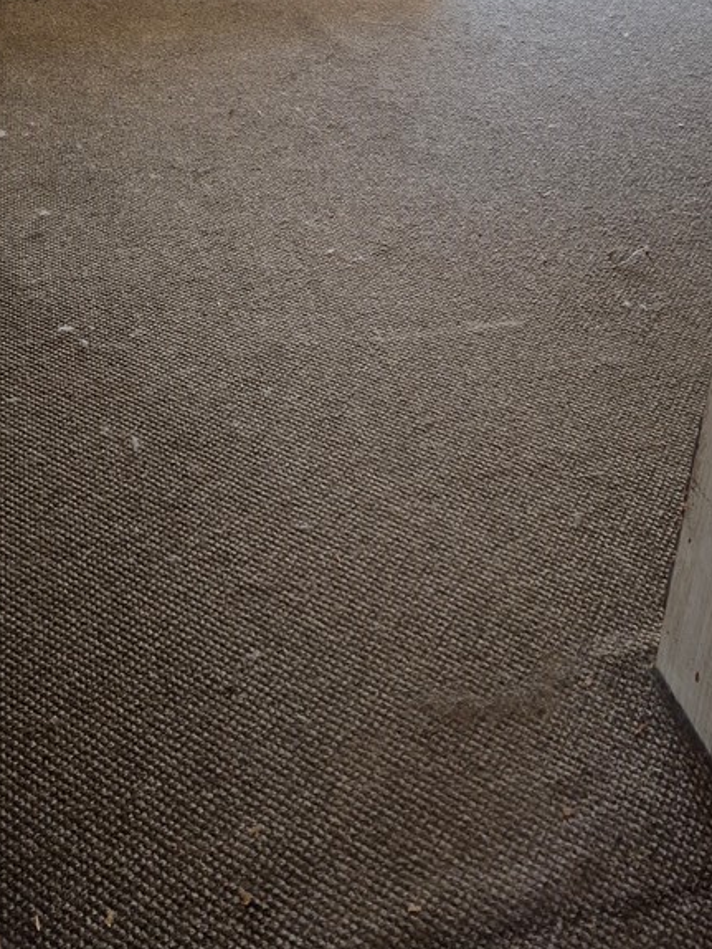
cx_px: 297
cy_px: 220
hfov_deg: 35.1
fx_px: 1124
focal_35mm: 41
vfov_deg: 44.0
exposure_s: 1/120
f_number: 1.8
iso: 320
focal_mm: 5.4
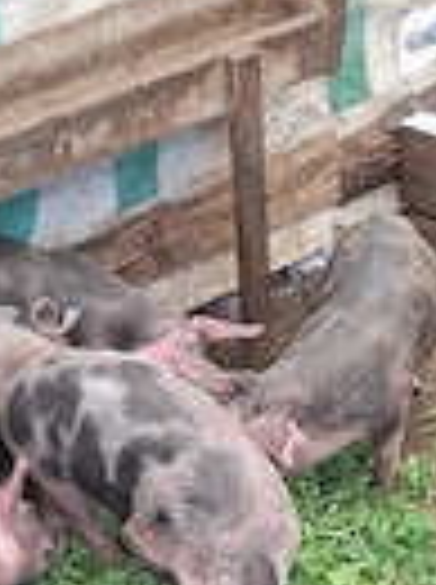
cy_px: 693
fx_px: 1196
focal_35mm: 71
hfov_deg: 20.5
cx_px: 112
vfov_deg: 24.9
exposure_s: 1/50
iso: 100
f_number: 1.8
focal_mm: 5.54
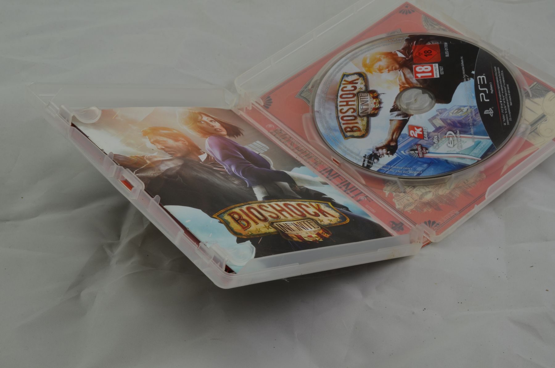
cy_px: 184
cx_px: 278
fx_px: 923
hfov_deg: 33.5
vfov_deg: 22.5
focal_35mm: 60
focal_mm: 40
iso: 100
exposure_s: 1/2.5
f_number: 20
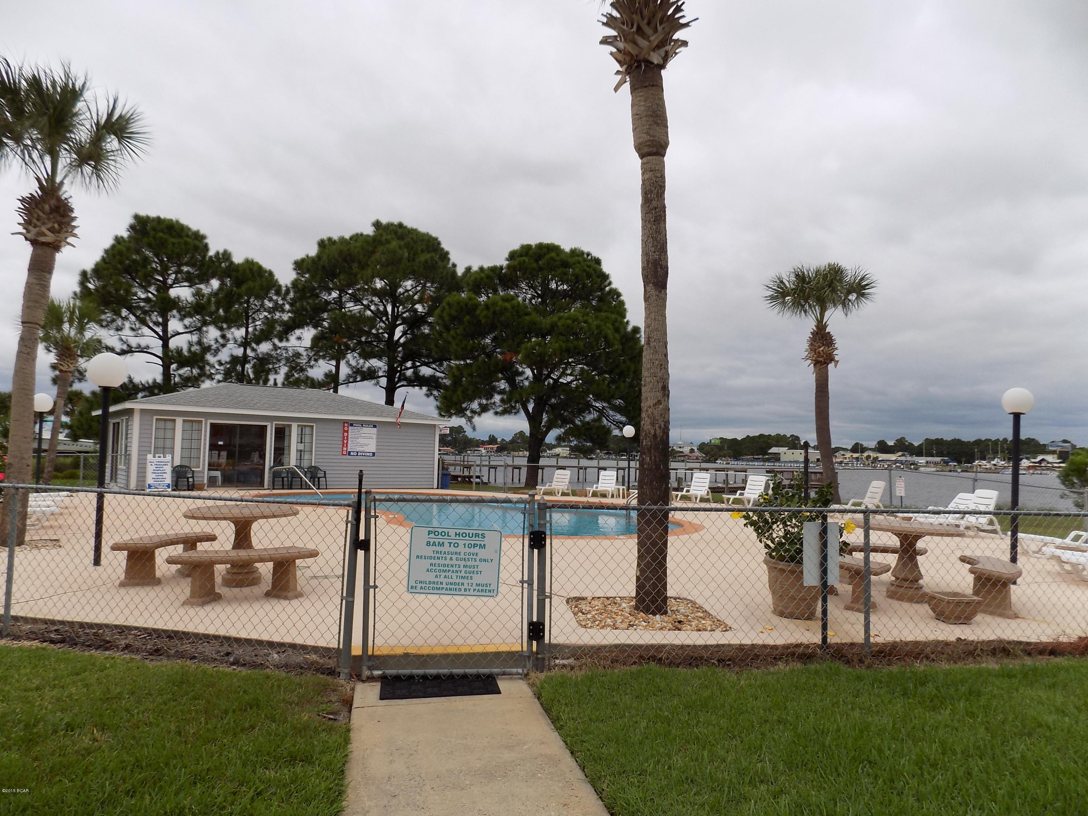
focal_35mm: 23
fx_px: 723
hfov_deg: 73.9
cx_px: 544
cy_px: 408
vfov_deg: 58.9
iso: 80
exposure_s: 1/1000
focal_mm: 4
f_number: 3.1
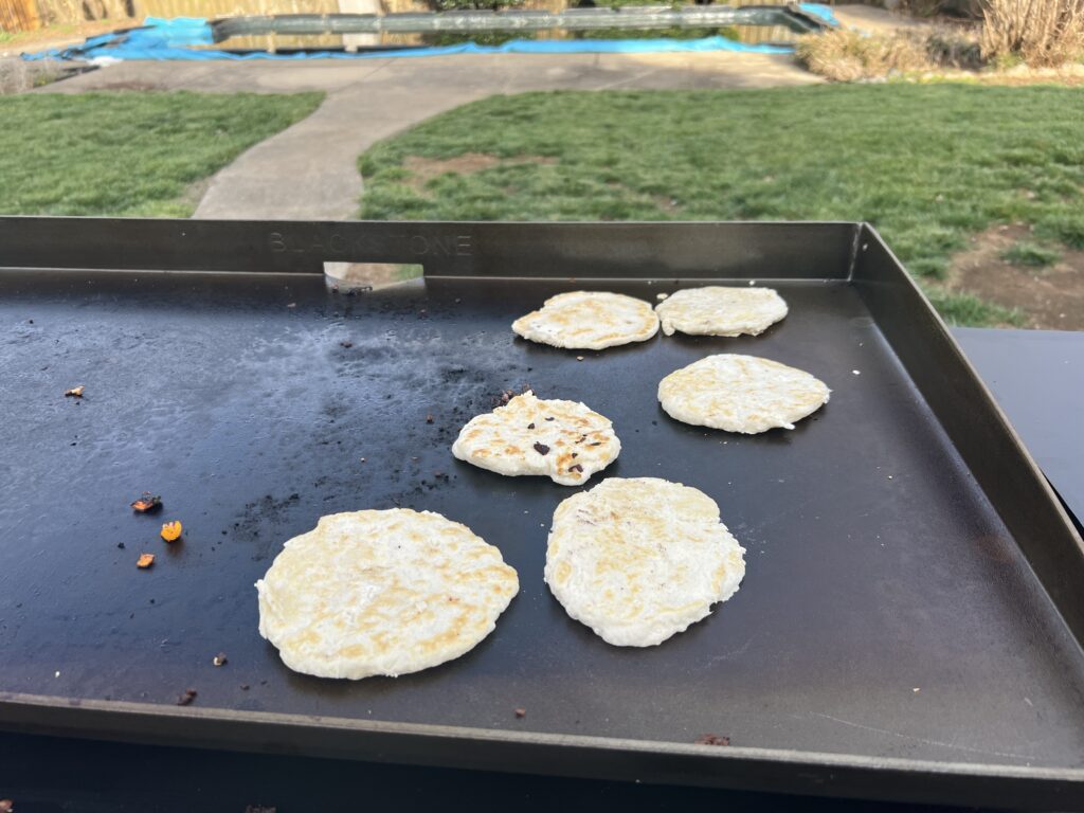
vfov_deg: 53.1
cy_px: 406
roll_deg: +1.7
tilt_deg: -30.4
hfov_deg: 67.3
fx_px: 814
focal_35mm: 26
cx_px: 542
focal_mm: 5.7
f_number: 1.5
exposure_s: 1/758
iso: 50
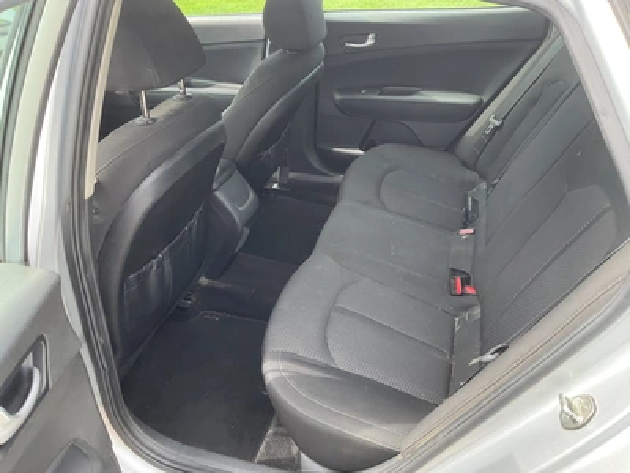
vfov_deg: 48.2
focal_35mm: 29
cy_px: 236
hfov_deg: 61.7
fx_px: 528
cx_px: 315
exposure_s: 1/148
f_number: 1.8
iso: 32
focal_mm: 3
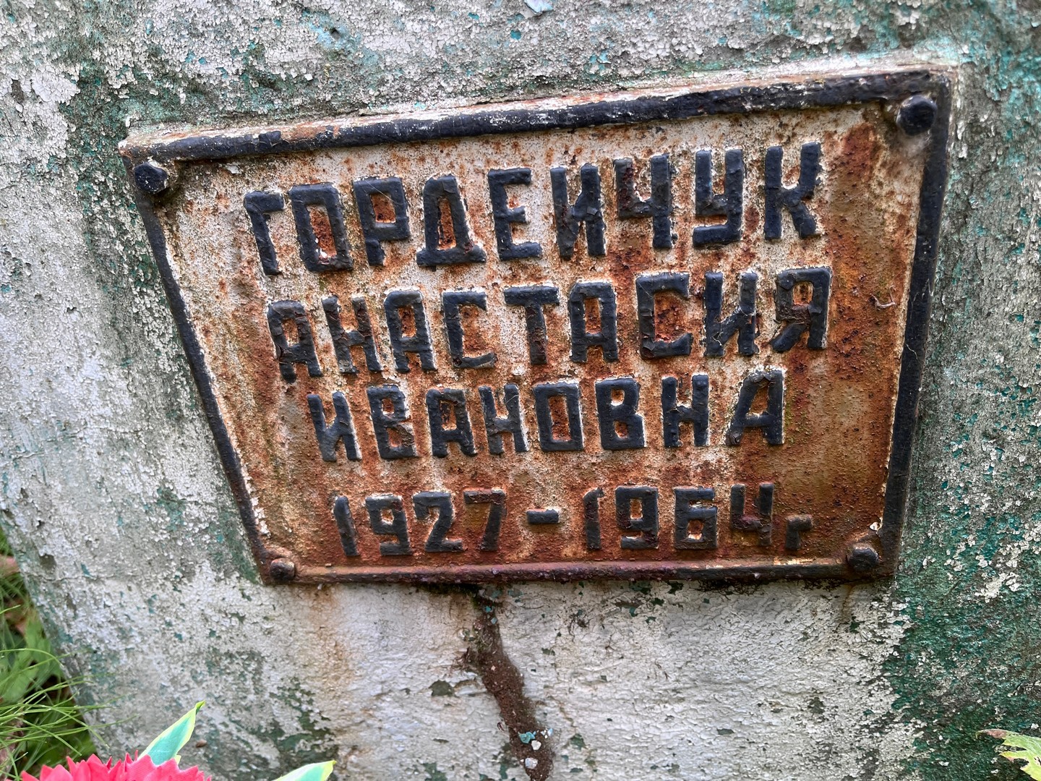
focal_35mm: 26
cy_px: 390
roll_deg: +1.7
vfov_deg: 53.1
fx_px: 782
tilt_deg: -18.4
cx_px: 520
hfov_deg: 67.3
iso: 50
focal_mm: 5.1
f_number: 1.6
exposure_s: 1/122
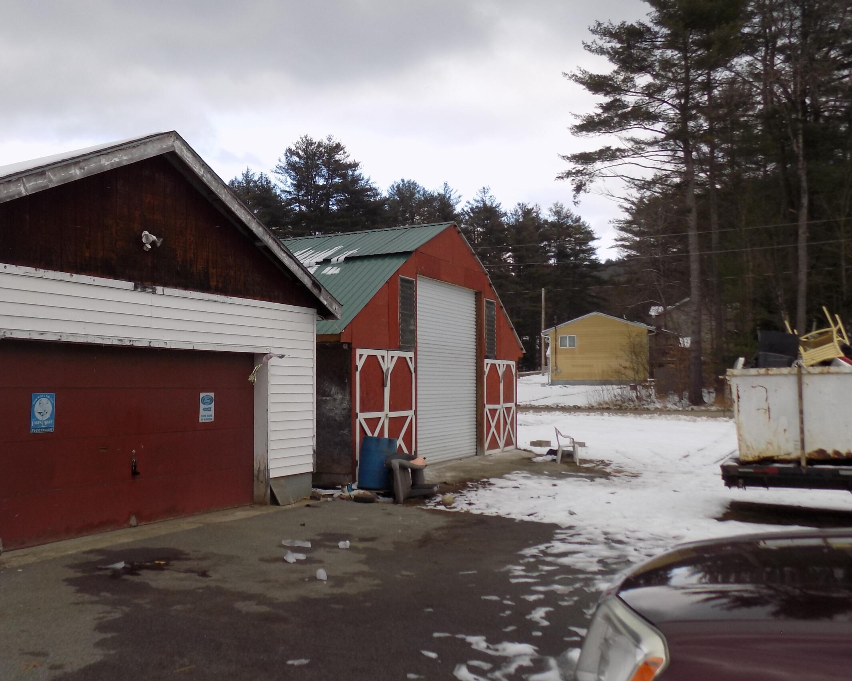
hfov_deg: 53.1
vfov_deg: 44.5
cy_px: 356
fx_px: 832
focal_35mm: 33
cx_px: 283
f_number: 3.1
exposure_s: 1/200
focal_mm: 4.3
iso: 80
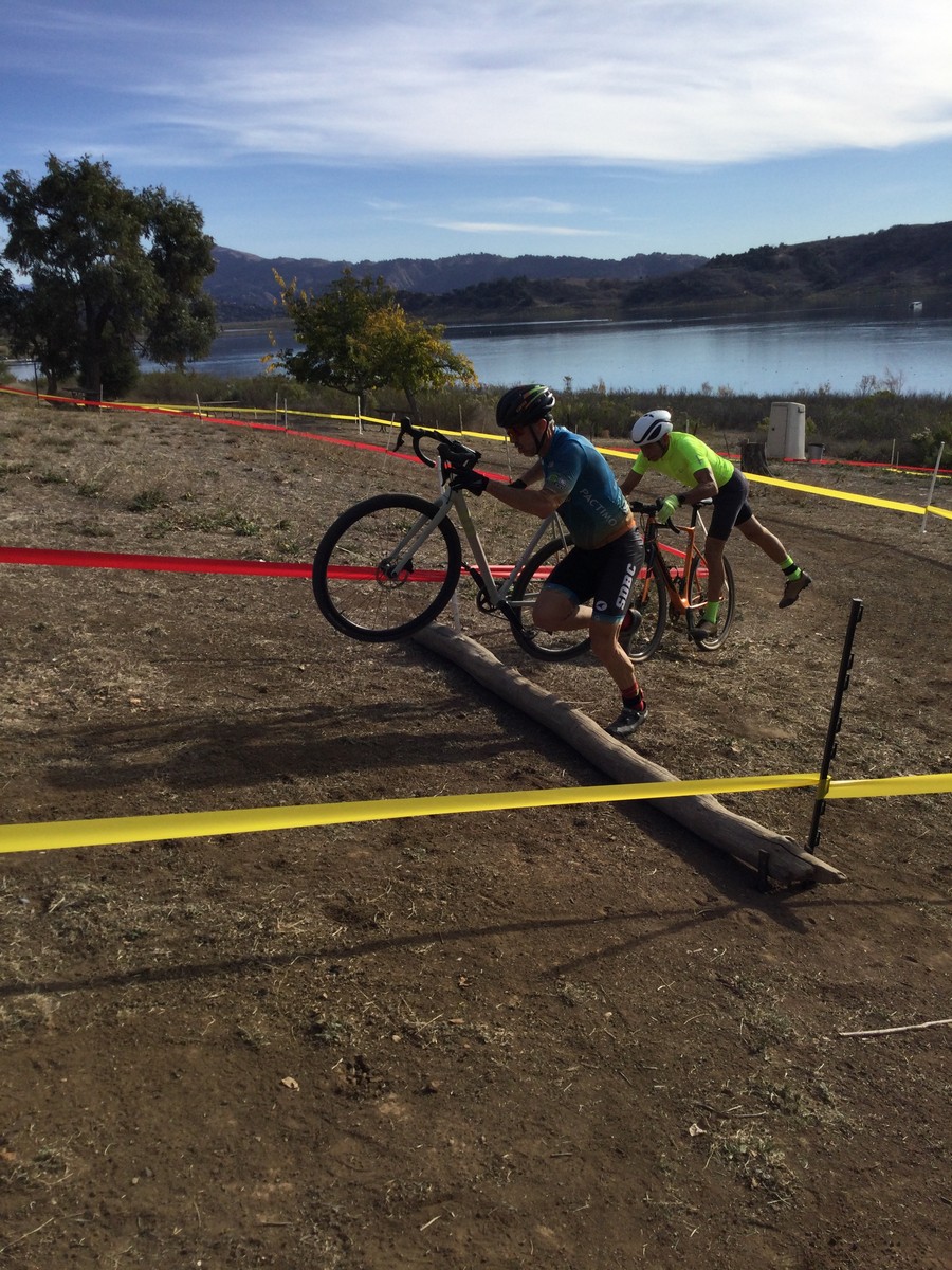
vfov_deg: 58.4
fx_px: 1137
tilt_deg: -15.7
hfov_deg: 45.4
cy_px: 635
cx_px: 476
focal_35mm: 31
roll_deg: +2.9
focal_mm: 3.3
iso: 25
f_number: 2.4
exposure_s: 1/1381
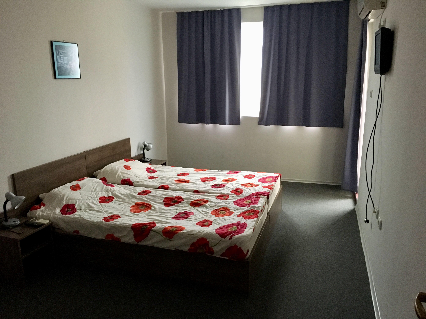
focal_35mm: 29
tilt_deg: -12.8
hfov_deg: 61.7
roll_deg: +0.6
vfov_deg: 48.2
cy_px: 160
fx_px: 357
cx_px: 213
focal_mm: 4.15
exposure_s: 1/17
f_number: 2.2
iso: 320
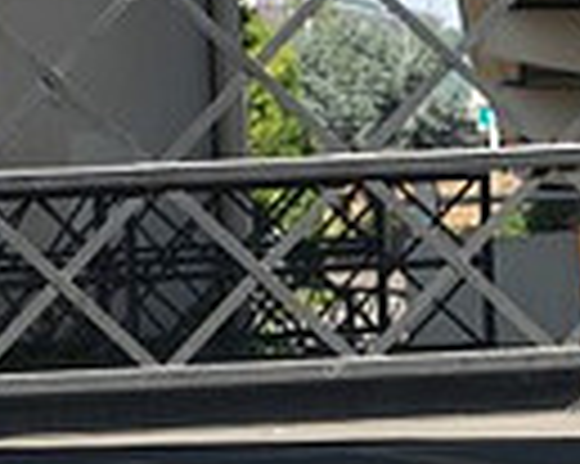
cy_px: 408
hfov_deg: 4.9
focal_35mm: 393
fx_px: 6741
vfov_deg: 3.9
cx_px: 967
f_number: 5.3
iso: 100
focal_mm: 62
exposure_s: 1/200
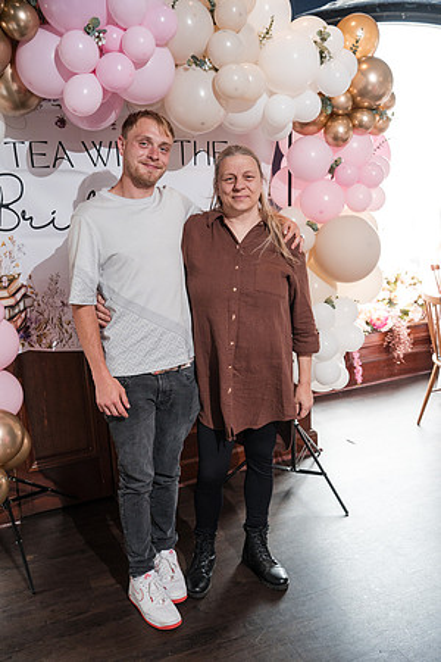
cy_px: 331
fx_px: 661
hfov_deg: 36.9
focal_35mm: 36
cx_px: 220
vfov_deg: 53.1
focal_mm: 36
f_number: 4
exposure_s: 1/250
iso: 2000
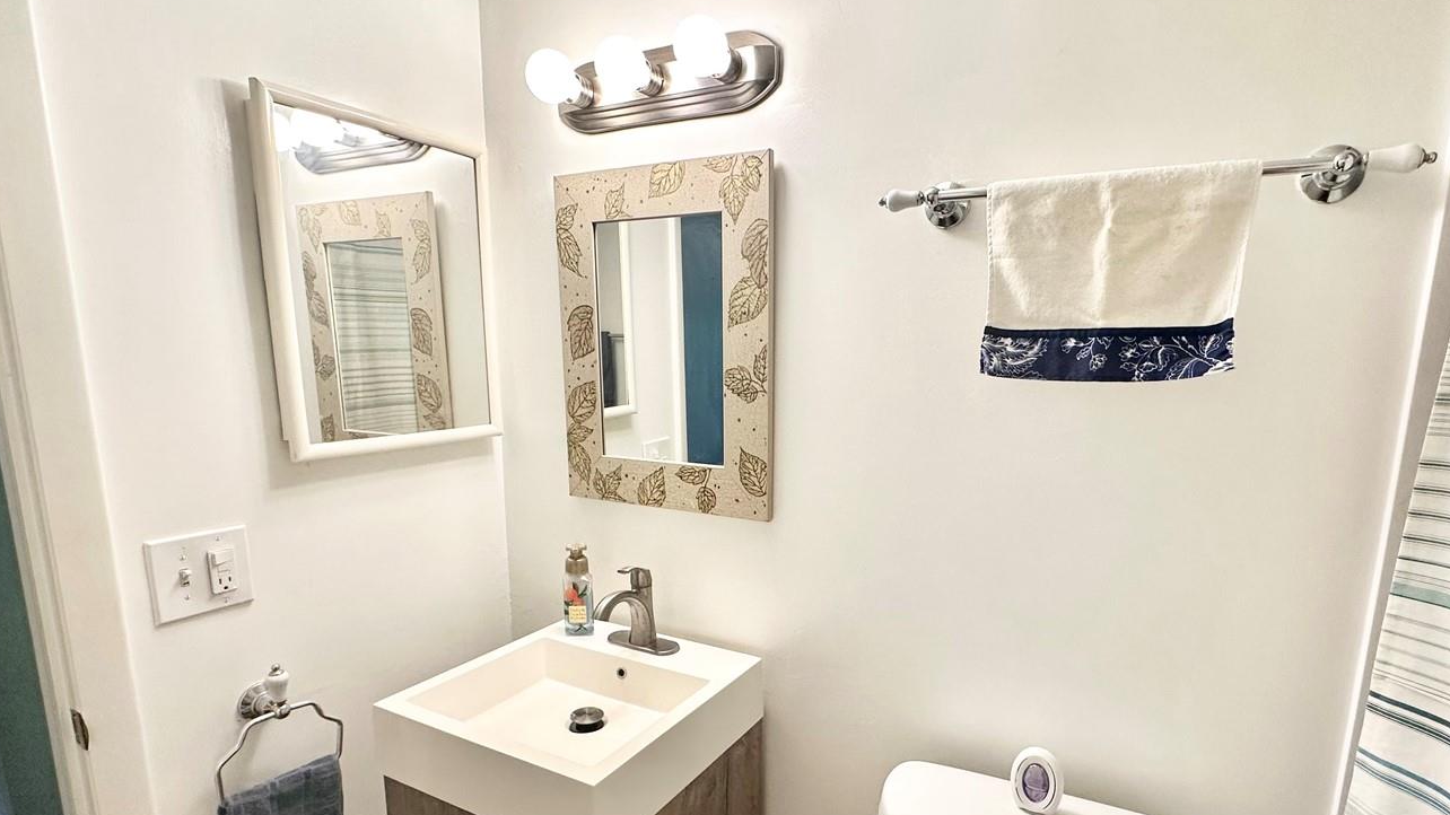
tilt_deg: -10.3
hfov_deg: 89.4
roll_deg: -1.0
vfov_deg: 58.0
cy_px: 480
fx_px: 730
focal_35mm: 19
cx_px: 785
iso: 200
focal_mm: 2.22
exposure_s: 1/120
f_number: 2.2
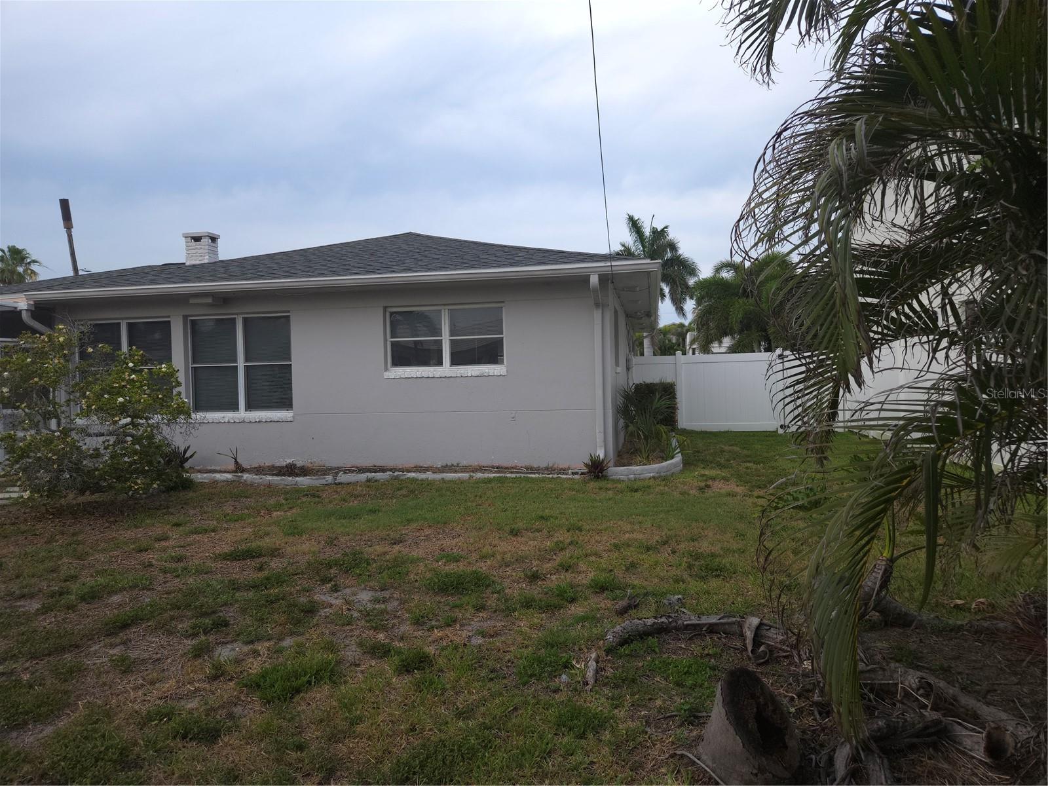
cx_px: 524
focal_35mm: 23
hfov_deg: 73.9
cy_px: 393
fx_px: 696
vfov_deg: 58.9
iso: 50
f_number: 1.8
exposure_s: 1/186
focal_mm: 5.4
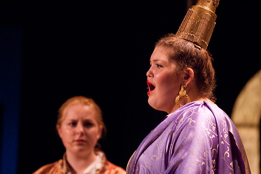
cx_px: 130
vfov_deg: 4.6
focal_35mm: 300
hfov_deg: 6.9
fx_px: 2177
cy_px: 87
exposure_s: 1/50
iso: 1000
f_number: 2.8
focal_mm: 200
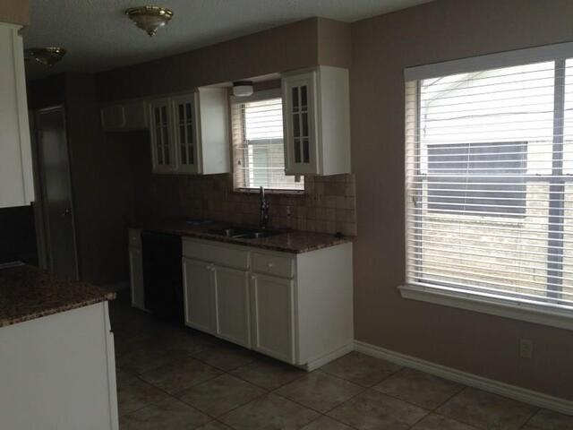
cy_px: 215
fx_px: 546
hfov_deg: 55.4
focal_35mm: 33
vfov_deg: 42.9
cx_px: 286
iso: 64
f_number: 2.4
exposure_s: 1/120
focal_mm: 4.12
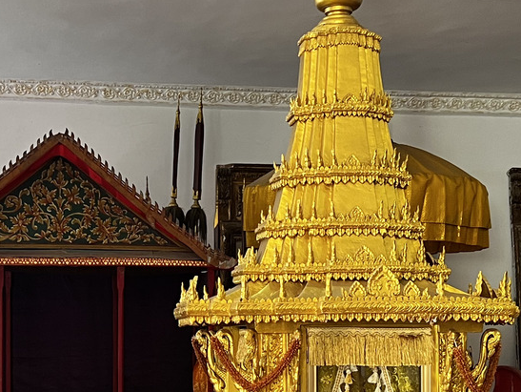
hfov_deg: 25.6
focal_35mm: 76
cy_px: 340
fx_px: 1145
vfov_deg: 19.1
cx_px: 195
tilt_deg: -0.6
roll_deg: -0.2
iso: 125
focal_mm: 5.7
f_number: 1.5
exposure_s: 1/50
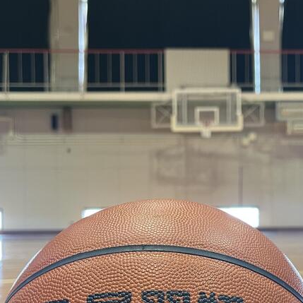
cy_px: 226
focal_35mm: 50
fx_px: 495
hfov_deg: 33.3
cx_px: 230
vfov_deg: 33.4
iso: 125
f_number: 1.6
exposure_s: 1/60
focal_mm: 5.1
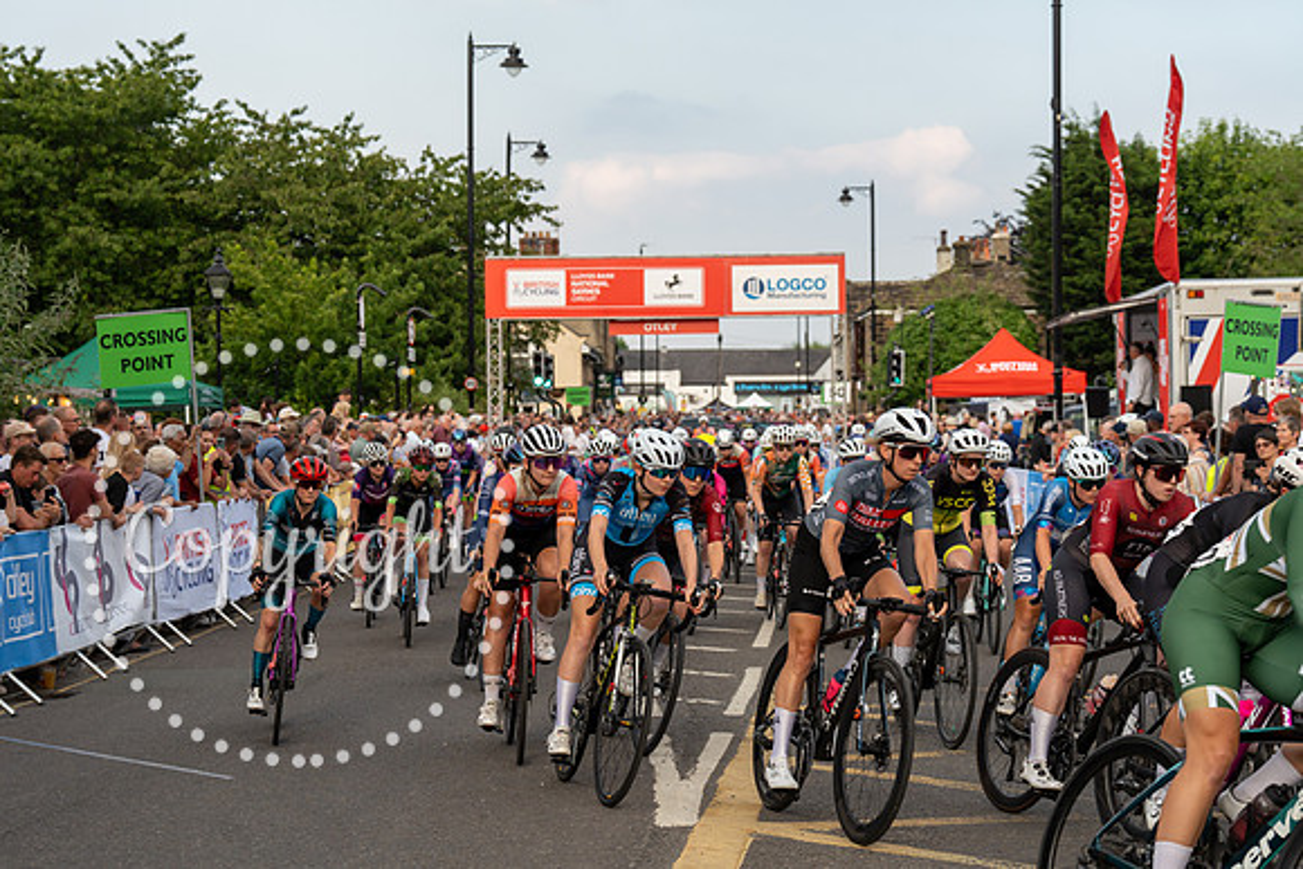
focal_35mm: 70
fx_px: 2534
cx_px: 652
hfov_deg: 28.8
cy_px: 434
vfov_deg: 19.5
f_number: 5
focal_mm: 70
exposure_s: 1/1250
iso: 500
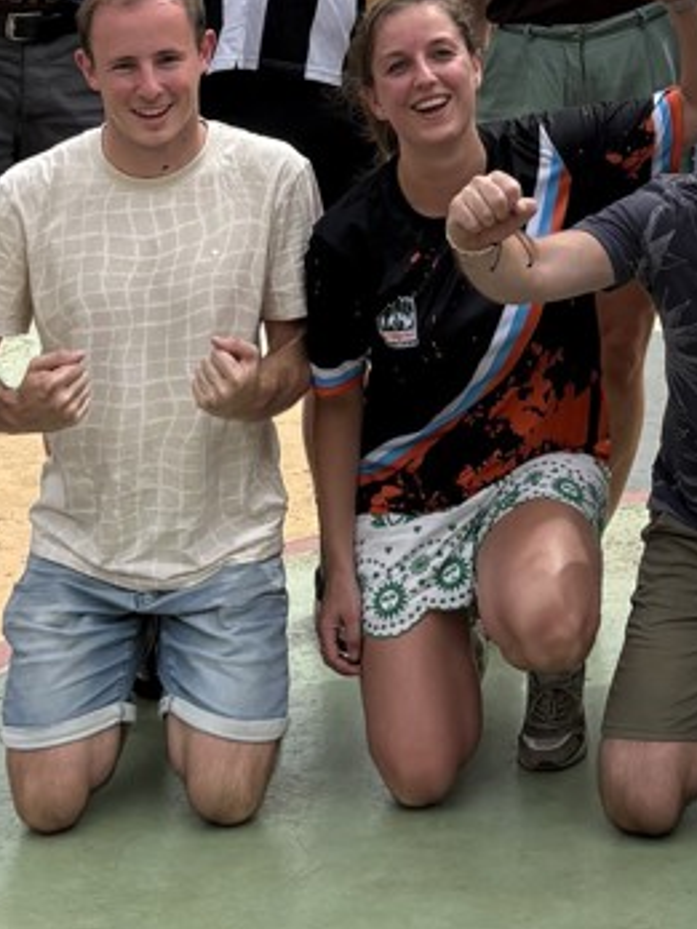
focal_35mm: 102
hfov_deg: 14.3
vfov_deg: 18.1
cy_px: -255
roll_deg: -0.2
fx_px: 2738
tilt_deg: +1.9
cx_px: 670
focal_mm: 5.96
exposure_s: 1/4950
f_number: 1.6
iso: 50
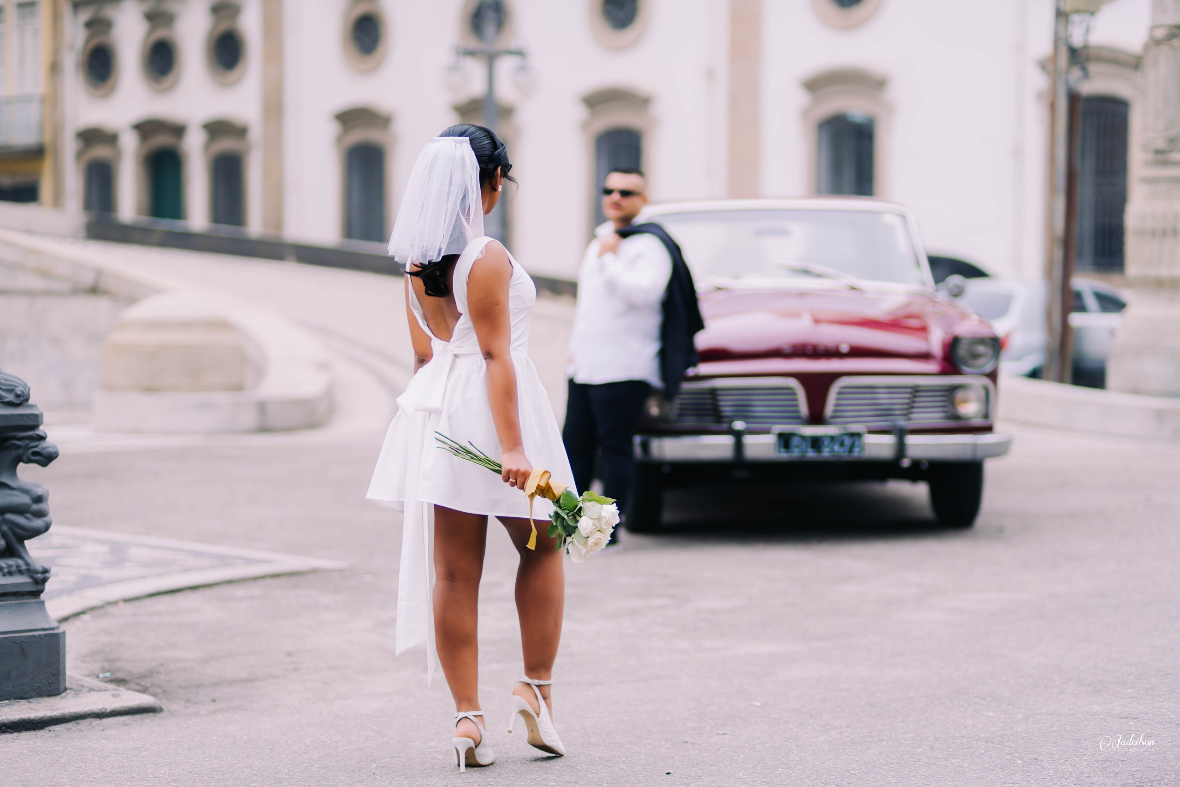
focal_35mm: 85
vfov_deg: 16.1
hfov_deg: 23.9
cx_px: 590
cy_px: 394
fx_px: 2786
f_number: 1.8
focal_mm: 85
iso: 100
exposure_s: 1/500
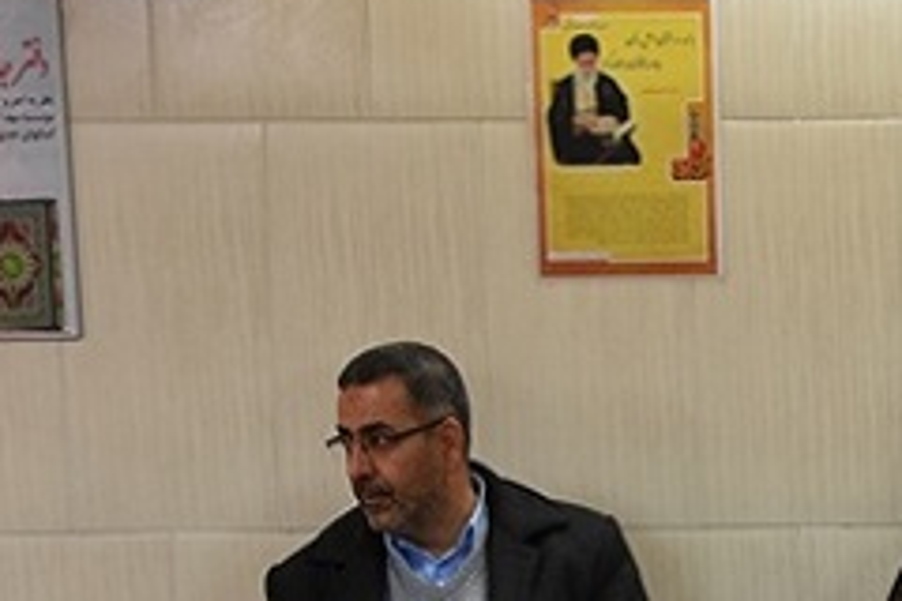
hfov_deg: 22.6
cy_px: 695
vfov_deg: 14.8
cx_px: 571
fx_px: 2255
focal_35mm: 90
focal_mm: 24
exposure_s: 1/50
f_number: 3.8
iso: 400
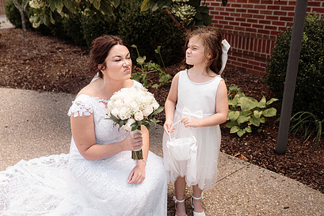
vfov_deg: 38.8
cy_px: 87
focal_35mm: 34
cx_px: 148
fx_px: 306
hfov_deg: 55.7
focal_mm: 24
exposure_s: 1/500
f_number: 2.8
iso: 160
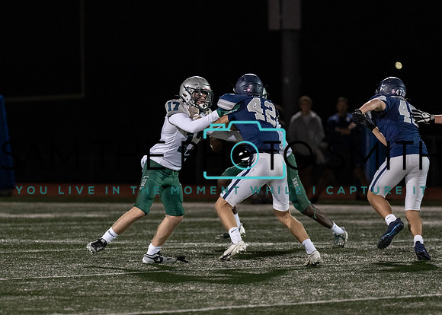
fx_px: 4174
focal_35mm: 333
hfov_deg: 6.1
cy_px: 155
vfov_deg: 4.3
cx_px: 226
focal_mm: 200
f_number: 2.8
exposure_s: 1/1000
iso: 2500
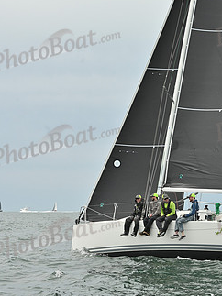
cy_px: 83
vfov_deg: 16.2
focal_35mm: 121
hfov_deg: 12.2
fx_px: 1035
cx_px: 168
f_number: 9
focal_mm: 70
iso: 320
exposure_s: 1/800
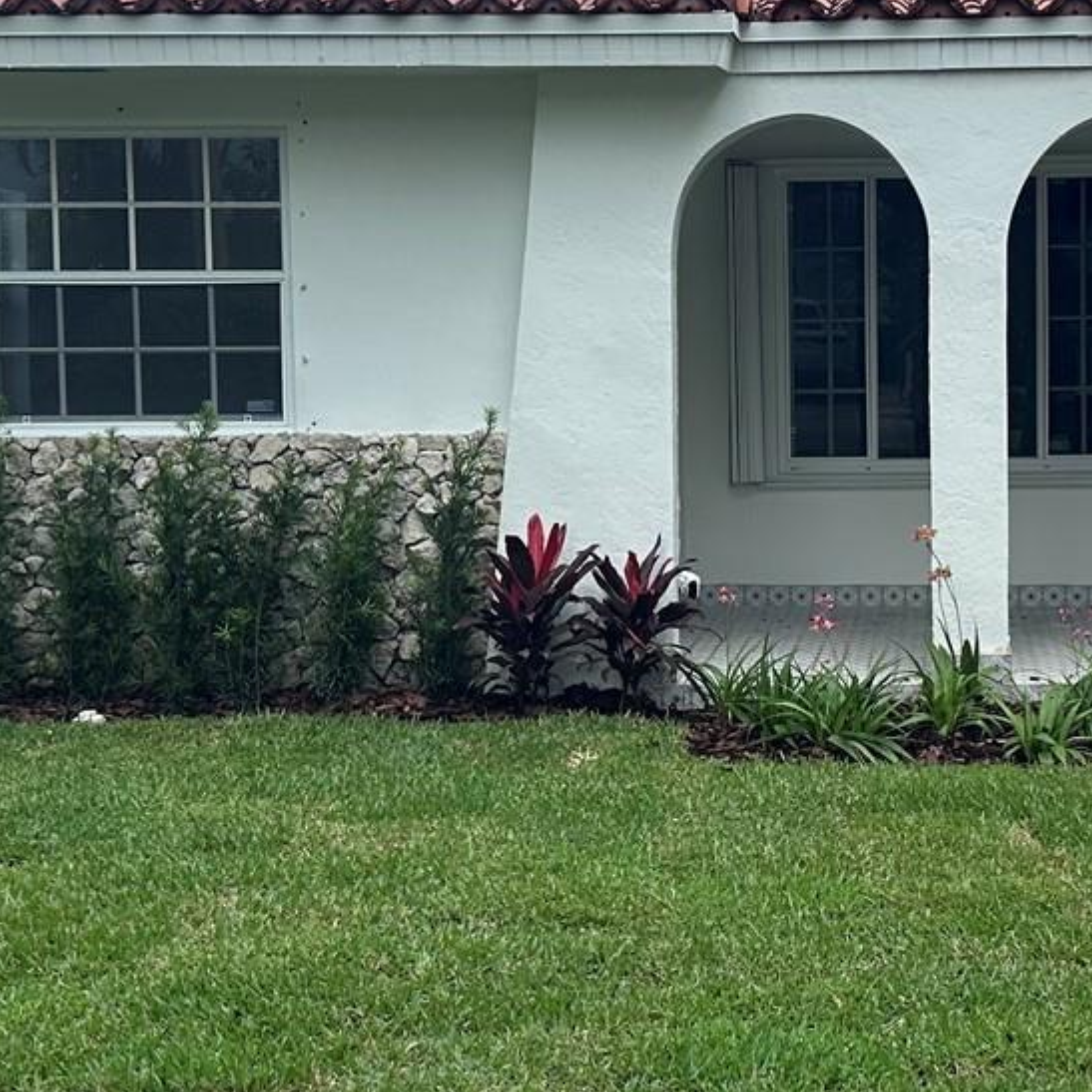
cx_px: 854
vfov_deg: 27.7
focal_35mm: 62
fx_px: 2213
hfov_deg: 27.2
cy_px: 475
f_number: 1.78
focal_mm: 6.86
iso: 80
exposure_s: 1/1433
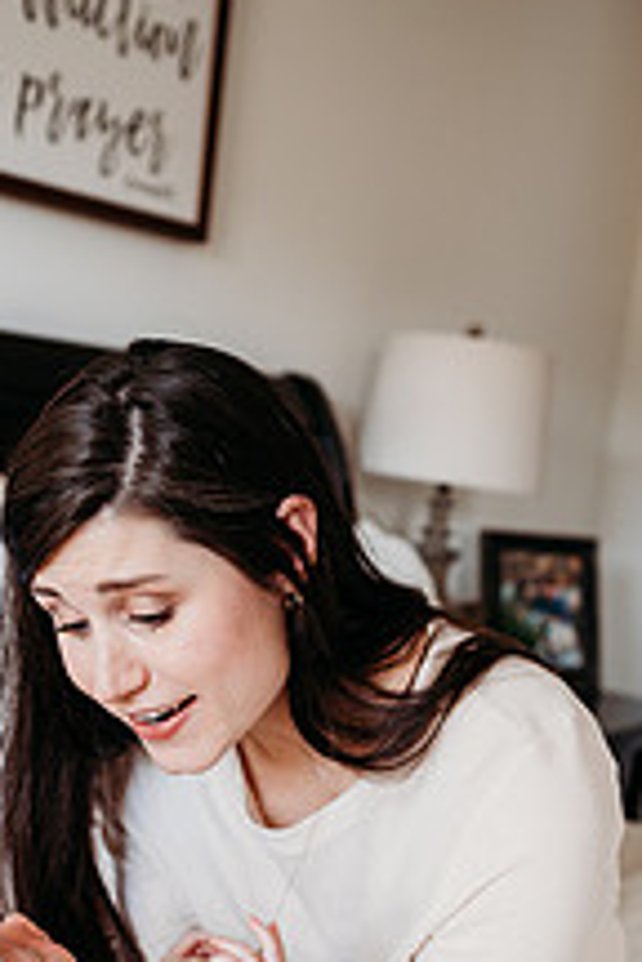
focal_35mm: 50
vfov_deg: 38.5
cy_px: 726
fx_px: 1337
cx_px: 152
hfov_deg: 26.6
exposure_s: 1/250
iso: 640
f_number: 2.5
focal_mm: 24
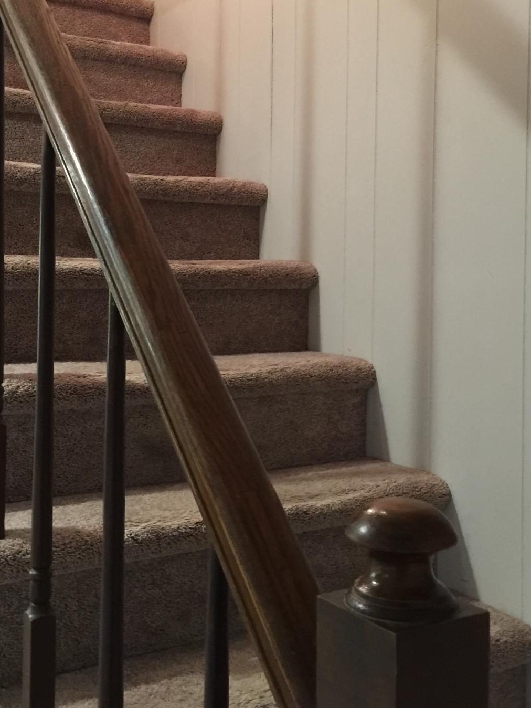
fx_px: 879
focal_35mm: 43
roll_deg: -1.6
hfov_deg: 33.6
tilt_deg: -0.2
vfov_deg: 43.8
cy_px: 309
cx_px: 249
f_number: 2.2
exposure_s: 1/8
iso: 160
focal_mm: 4.15
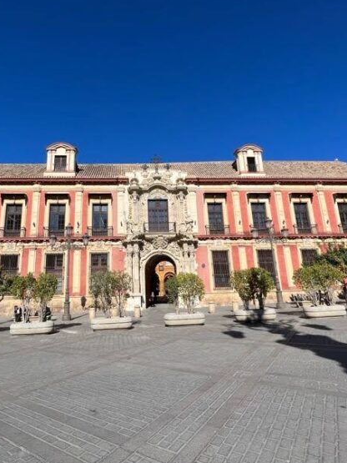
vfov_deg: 87.8
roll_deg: +1.1
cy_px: 235
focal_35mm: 18
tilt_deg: +11.9
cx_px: 140
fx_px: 241
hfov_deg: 70.9
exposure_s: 1/3425
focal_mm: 1.57
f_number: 1.8
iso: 40
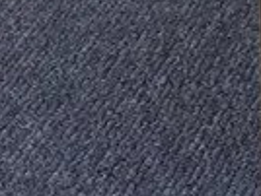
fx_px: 1571
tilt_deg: -14.4
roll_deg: -0.8
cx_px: 652
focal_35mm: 208
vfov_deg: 6.9
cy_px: -205
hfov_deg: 8.6
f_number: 2.4
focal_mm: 3.3
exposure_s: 1/369
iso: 25
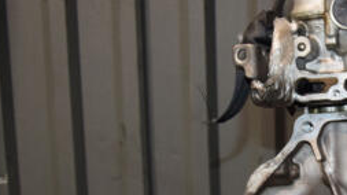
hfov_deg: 25.9
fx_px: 720
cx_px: 336
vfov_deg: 15.3
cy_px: 163
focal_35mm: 78
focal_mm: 21
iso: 800
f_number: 5
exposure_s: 1/60
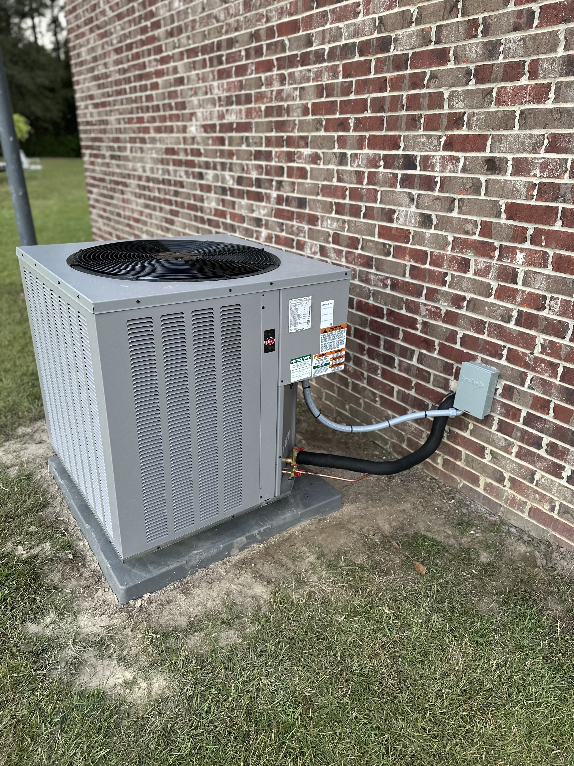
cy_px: 383
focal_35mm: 24
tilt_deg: -23.0
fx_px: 531
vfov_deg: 71.6
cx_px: 287
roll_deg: -1.4
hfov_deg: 56.8
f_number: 1.78
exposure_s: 1/65
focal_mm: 6.86
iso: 250
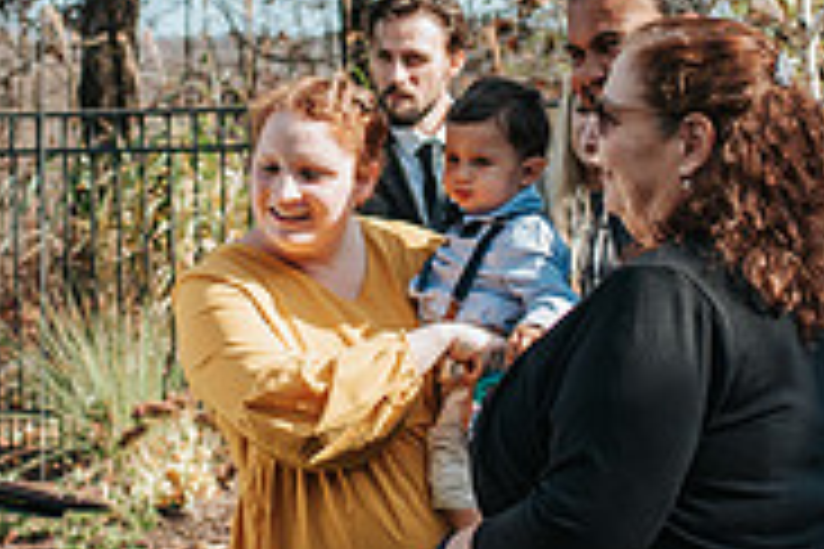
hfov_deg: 18.4
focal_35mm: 111
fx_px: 2540
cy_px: 191
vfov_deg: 12.3
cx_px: 311
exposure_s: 1/1250
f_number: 3.5
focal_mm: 35
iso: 280
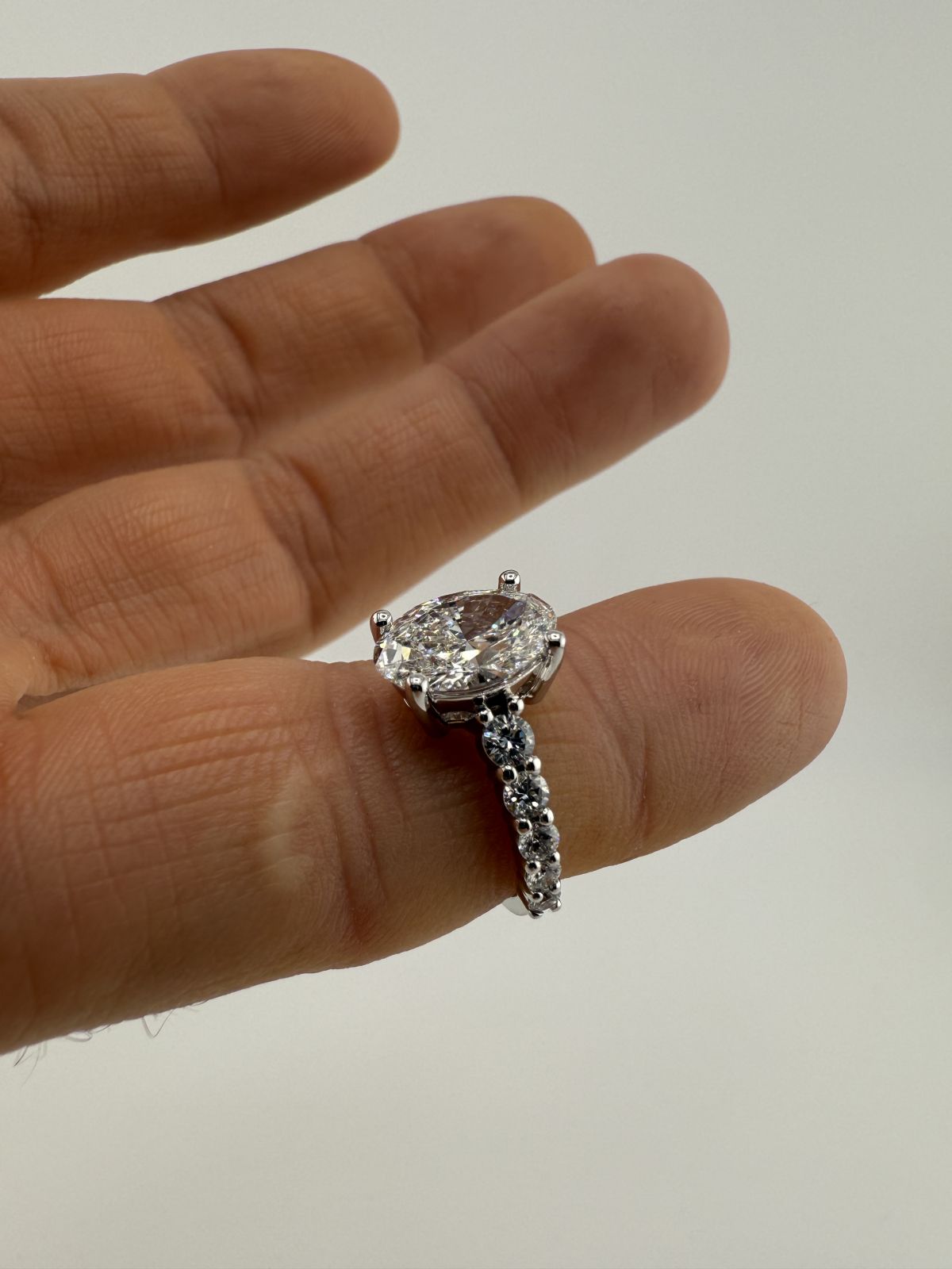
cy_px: 634
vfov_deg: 69.4
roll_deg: -1.9
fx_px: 917
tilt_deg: -22.6
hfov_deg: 54.9
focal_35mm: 25
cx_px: 476
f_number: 2.2
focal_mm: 2.22
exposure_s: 1/1669
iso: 40
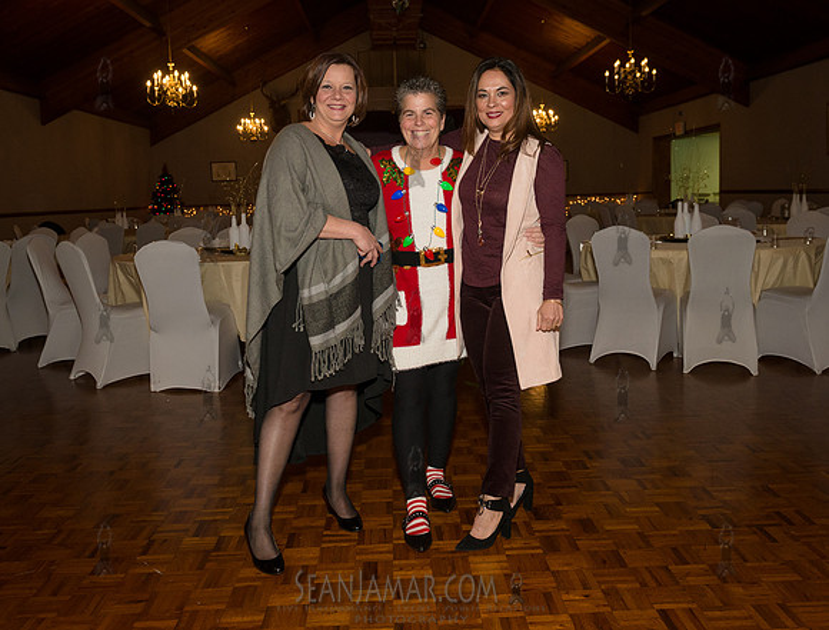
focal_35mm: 32
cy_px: 262
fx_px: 777
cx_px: 418
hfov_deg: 56.1
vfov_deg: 44.0
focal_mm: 24
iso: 1000
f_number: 4
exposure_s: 1/320
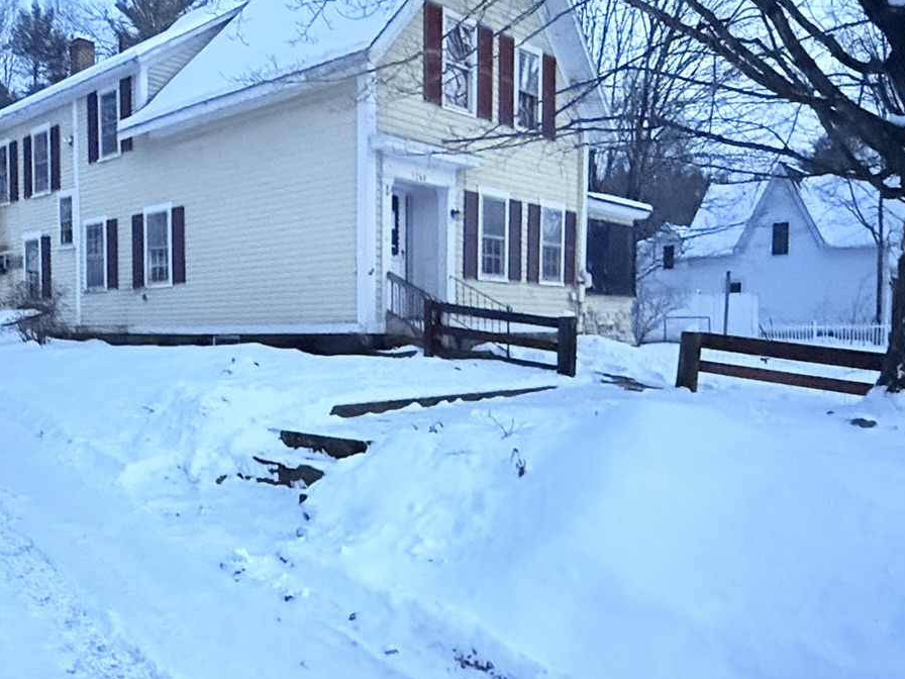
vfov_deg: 44.1
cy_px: 385
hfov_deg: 55.7
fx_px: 837
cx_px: 306
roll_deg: -0.2
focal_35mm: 32
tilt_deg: -2.9
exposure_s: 1/42
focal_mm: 2.22
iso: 1250
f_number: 2.2
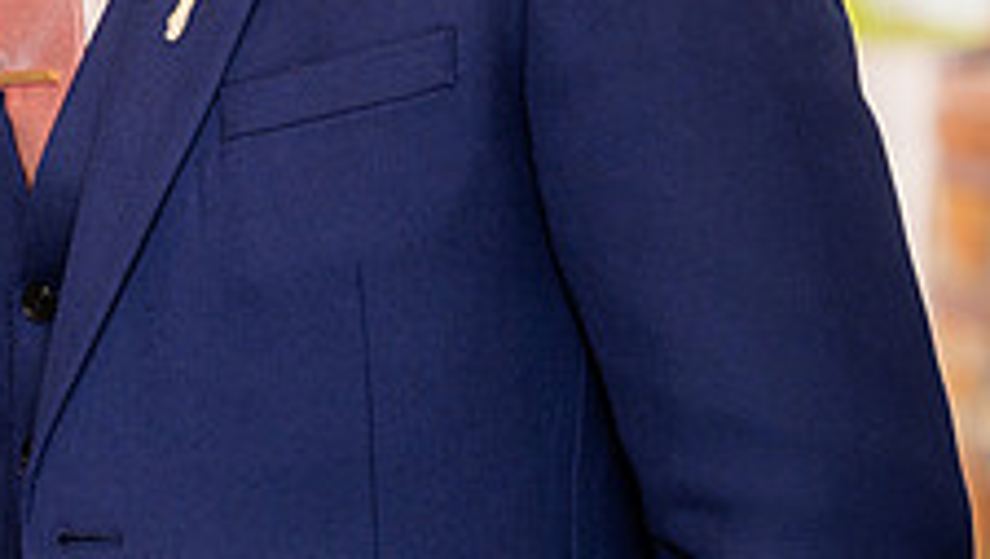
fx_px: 4966
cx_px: 53
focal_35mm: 189
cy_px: -244
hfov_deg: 11.3
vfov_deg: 6.4
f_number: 2.8
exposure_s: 1/100
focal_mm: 70
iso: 200
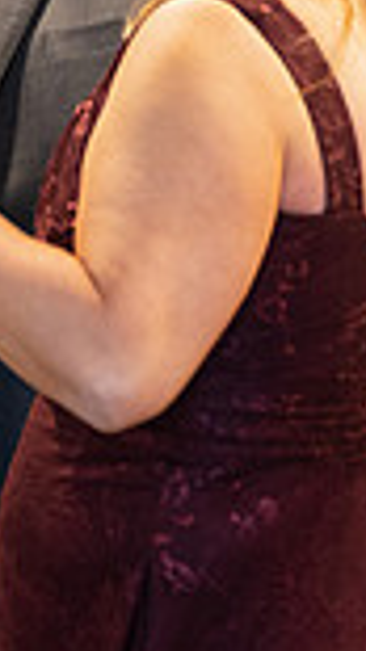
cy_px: 65
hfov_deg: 6.3
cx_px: -34
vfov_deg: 11.2
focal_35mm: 192
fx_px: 3318
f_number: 2.8
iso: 2000
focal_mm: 49
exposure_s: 1/200
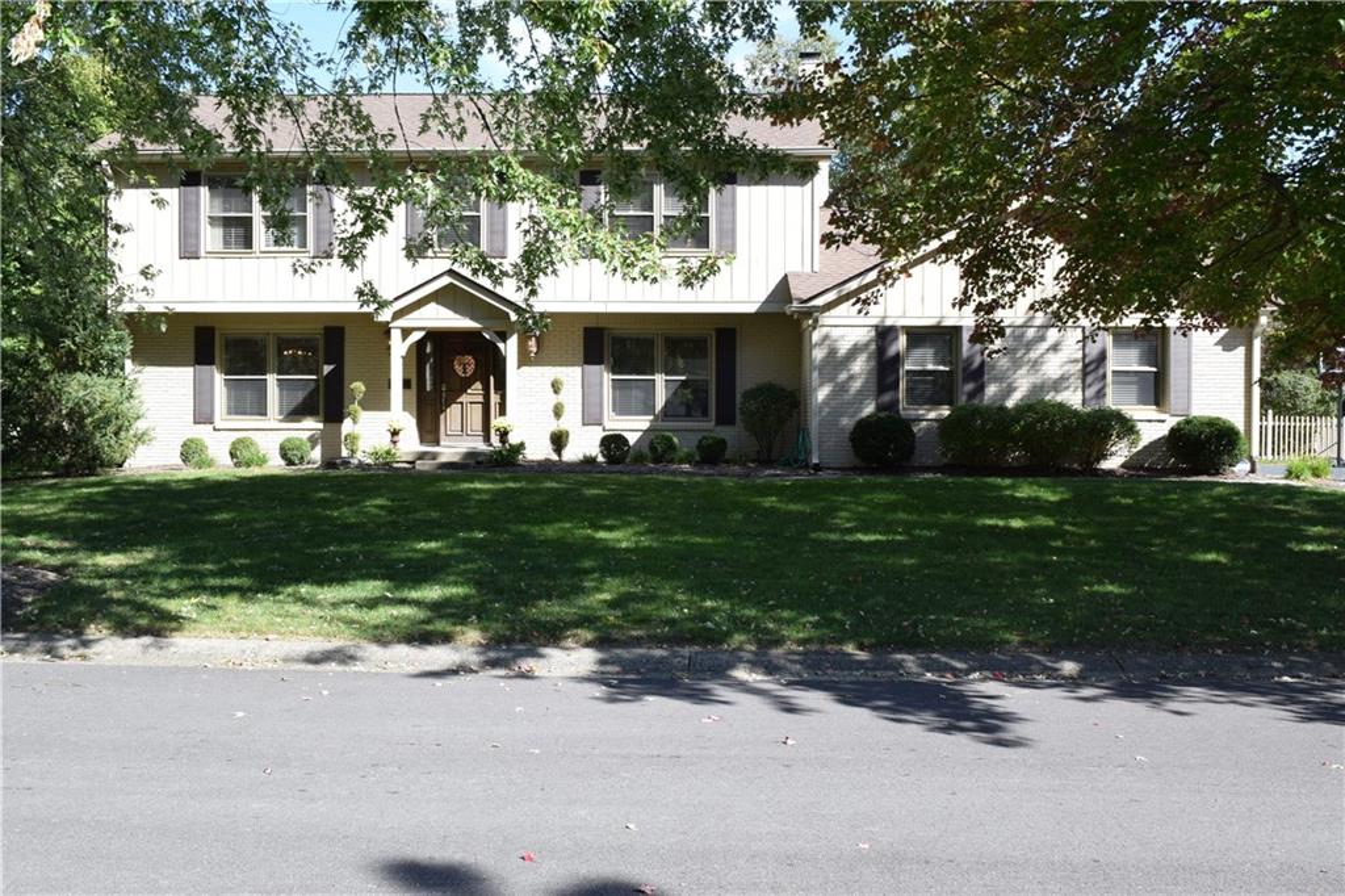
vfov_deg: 39.9
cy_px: 448
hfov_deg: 57.2
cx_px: 672
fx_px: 1232
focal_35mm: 33
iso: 400
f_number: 11
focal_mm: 22
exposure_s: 1/160
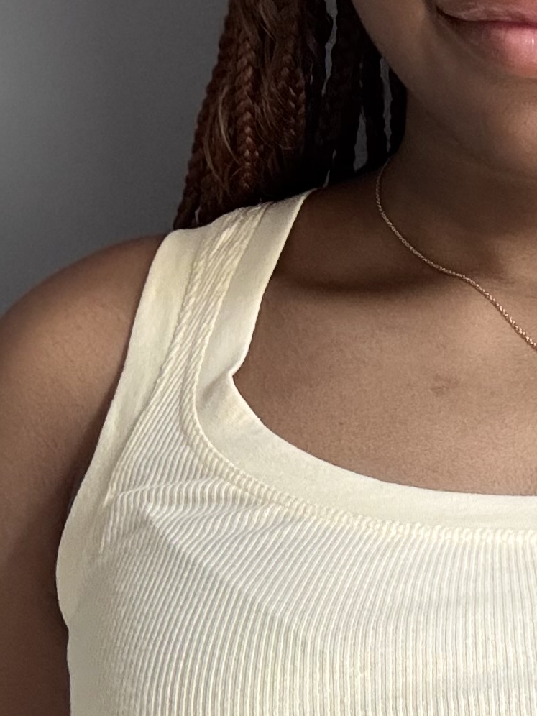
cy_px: 349
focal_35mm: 93
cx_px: 530
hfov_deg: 15.6
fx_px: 1924
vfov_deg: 21.1
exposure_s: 1/40
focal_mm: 2.69
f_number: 1.9
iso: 400
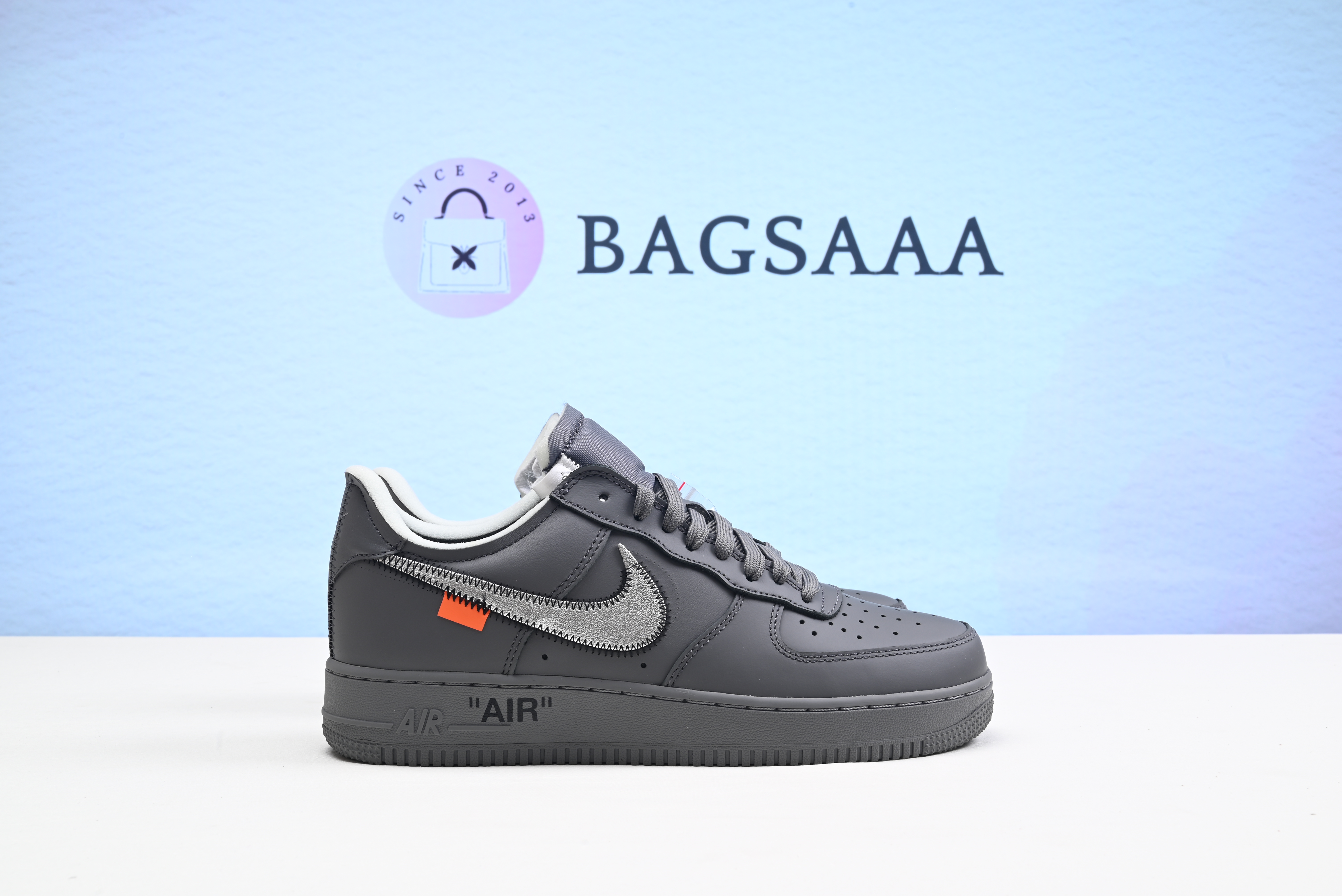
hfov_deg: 49.5
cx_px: 671
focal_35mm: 39
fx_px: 1454
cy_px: 448
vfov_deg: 34.2
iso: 100
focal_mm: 39
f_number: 16
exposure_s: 1/2
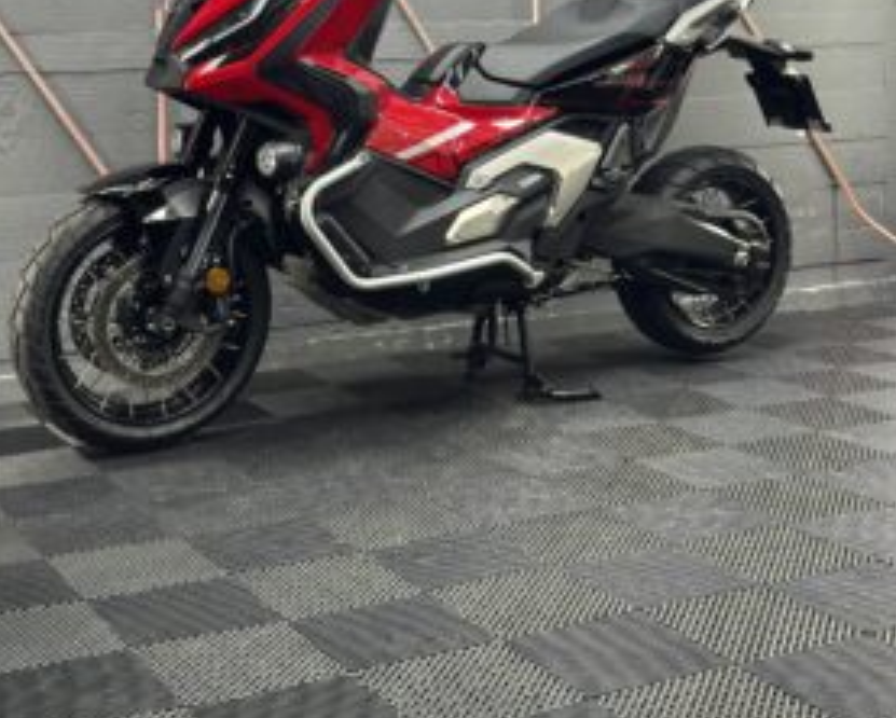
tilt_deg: -3.8
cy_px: 147
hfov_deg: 30.0
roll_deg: +0.8
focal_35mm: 63
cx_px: 446
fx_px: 1672
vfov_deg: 23.9
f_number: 1.78
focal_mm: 6.86
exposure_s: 1/50
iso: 80
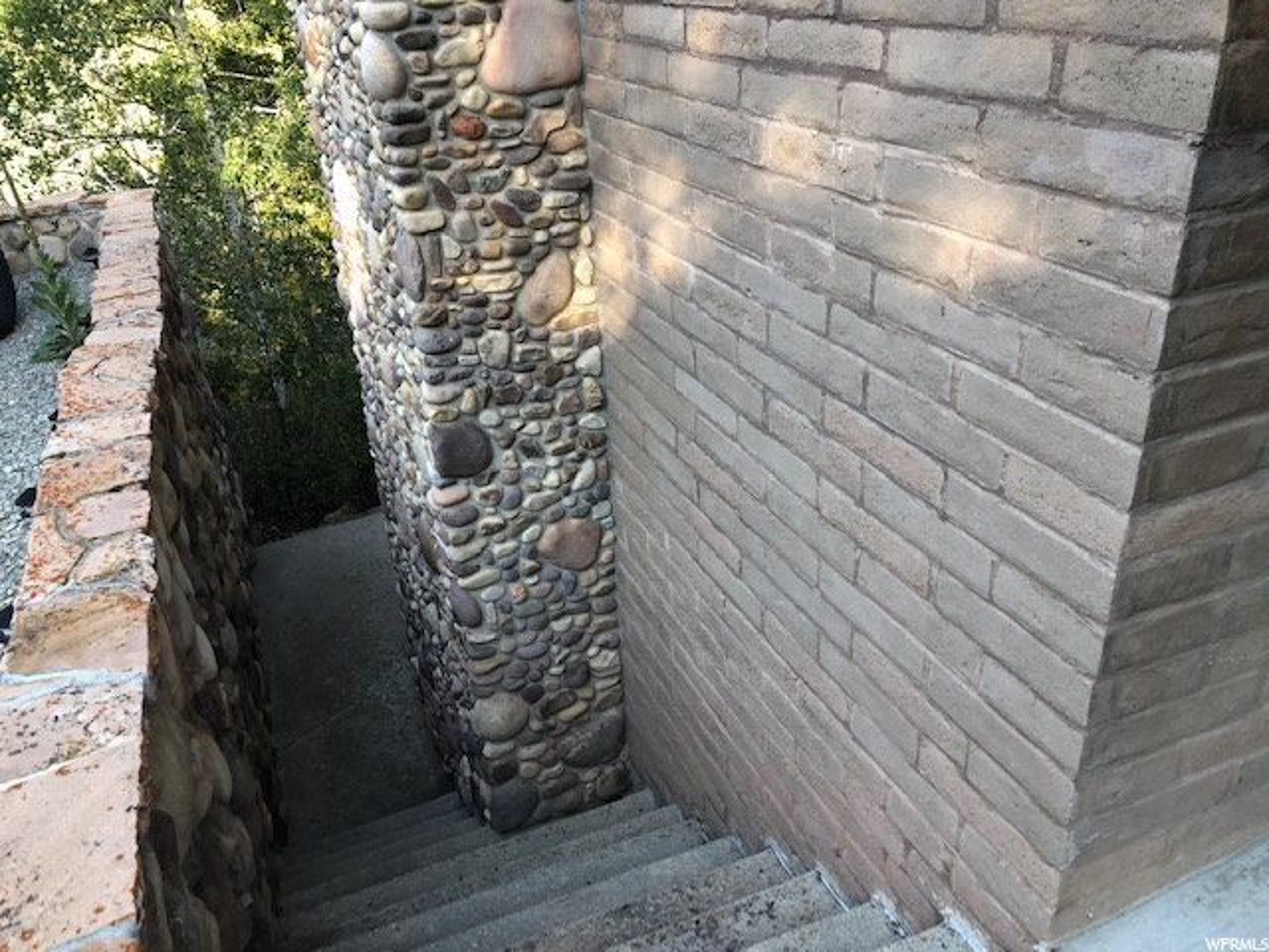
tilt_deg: -26.2
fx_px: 1026
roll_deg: +0.7
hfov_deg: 63.4
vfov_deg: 49.7
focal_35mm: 28
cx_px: 634
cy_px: 476
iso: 32
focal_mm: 3.99
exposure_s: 1/120
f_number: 1.8
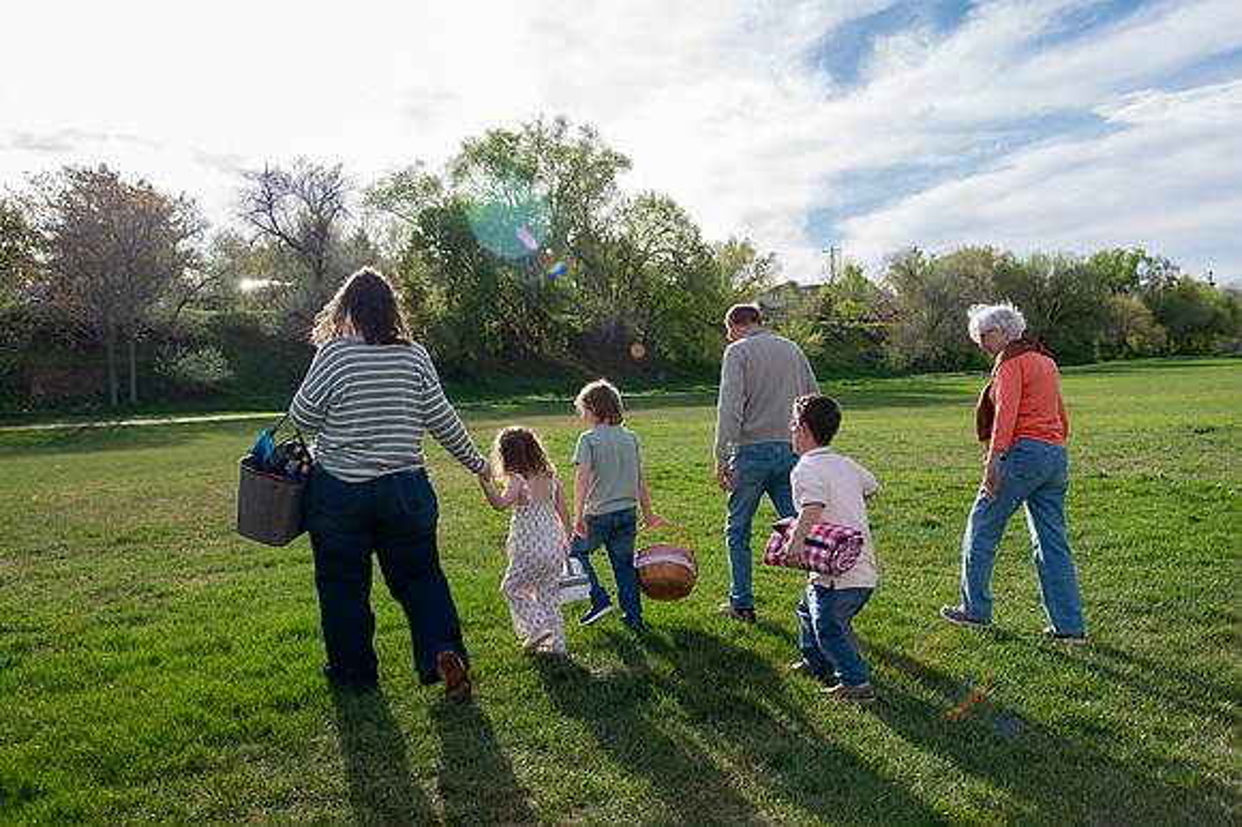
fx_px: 1191
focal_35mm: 35
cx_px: 674
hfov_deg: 55.0
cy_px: 398
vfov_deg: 38.3
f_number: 5
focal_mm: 30
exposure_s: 1/640
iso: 200
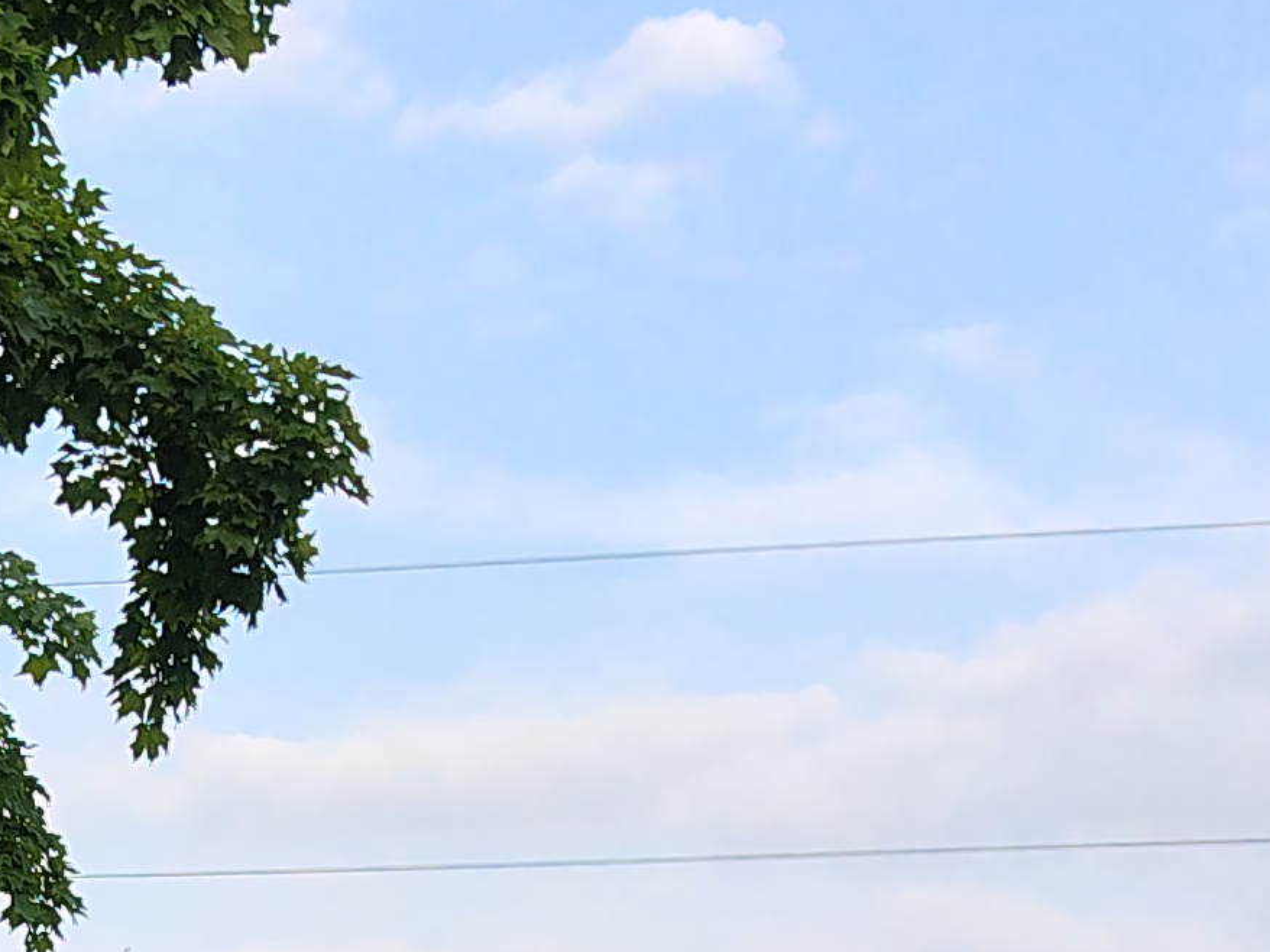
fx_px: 4108
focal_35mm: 112
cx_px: -542
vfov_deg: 11.9
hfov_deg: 16.3
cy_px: 1871
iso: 100
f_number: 1.8
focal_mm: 5.56
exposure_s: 1/234
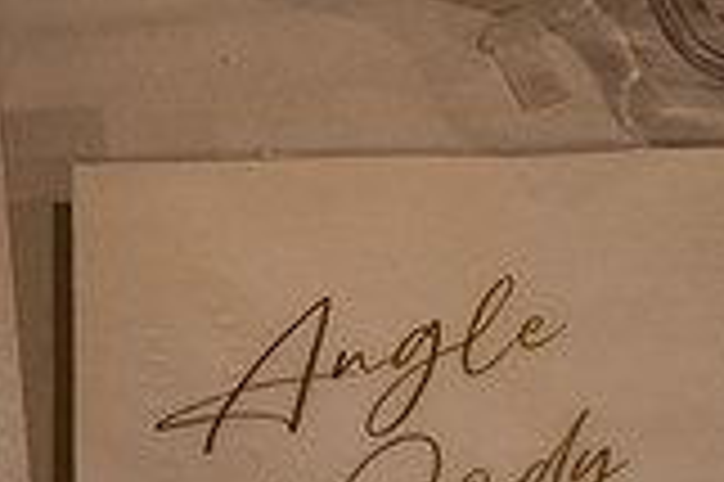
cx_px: 4
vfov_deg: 5.1
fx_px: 5424
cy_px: 396
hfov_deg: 7.6
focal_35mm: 270
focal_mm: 75
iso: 1000
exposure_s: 1/125
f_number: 4
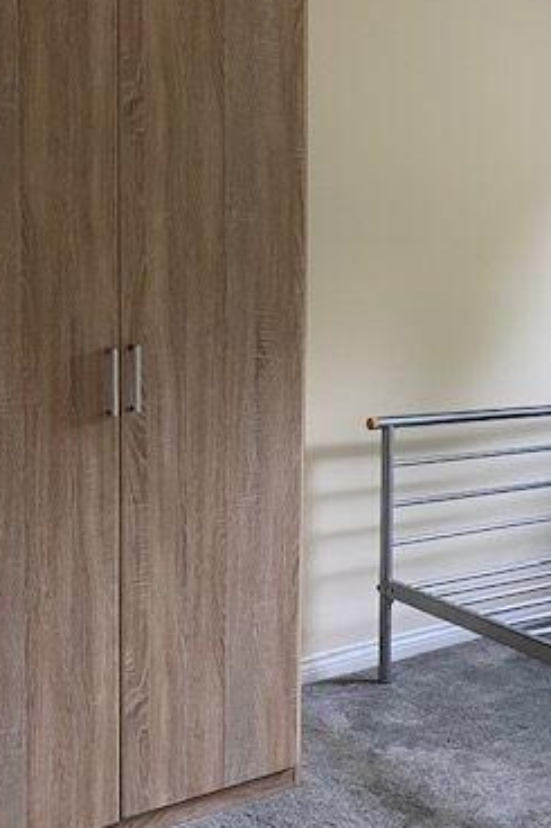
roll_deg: -1.9
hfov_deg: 27.8
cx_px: 477
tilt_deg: -6.5
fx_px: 1080
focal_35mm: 47
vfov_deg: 41.9
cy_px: 380
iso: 160
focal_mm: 4.25
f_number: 1.8
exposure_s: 1/60
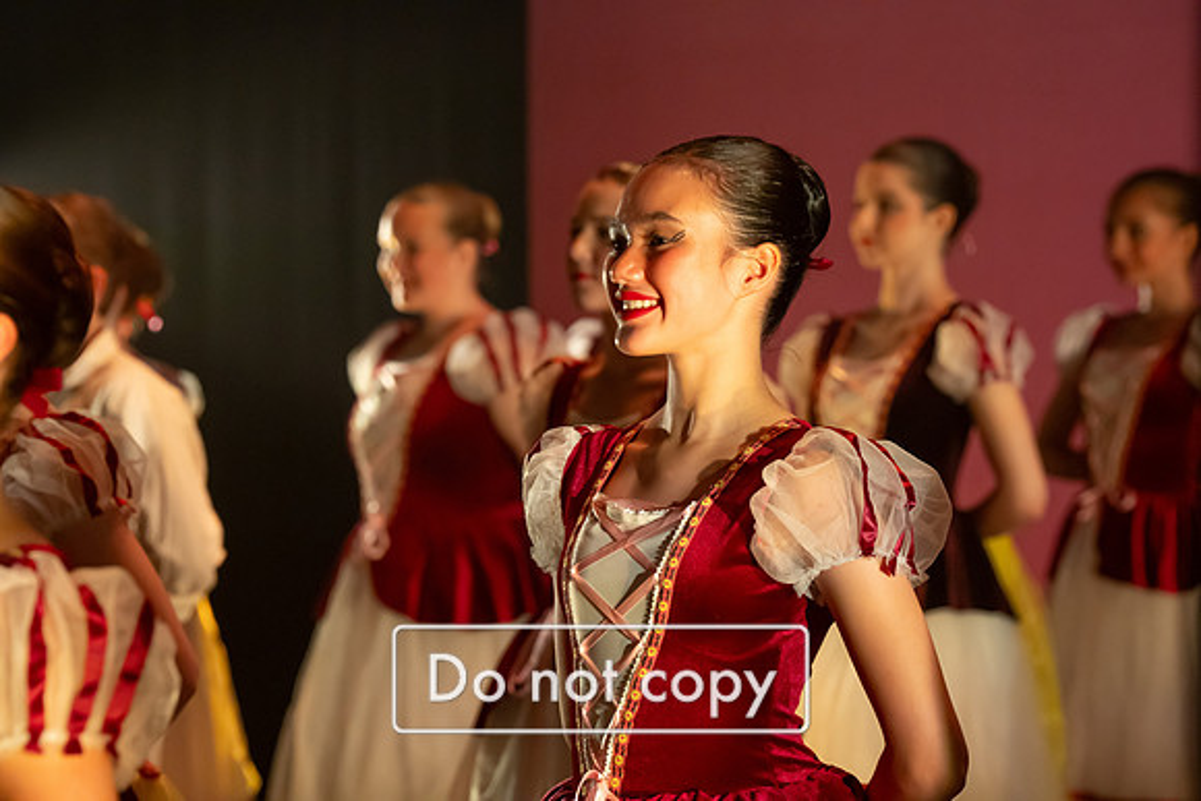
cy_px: 400
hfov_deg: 10.3
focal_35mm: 200
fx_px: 6673
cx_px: 600
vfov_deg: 6.9
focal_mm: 200
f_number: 8
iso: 4000
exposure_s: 1/160
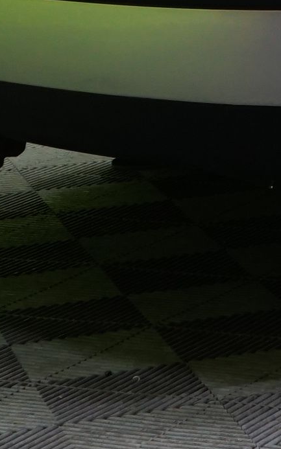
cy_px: -198
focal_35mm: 191
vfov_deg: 10.6
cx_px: 774
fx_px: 2341
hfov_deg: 6.4
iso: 1000
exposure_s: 1/100
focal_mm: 33
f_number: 4.5
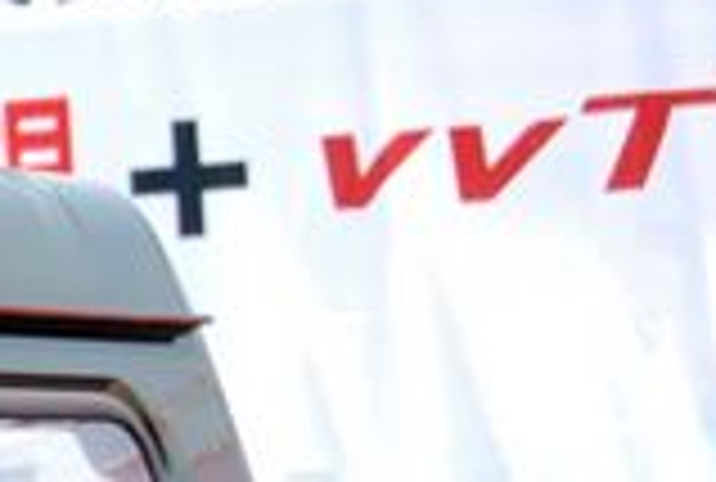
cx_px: -1022
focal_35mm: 347
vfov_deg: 4.0
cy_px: 577
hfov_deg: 5.7
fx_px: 6921
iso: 100
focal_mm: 46
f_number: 5
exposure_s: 1/200
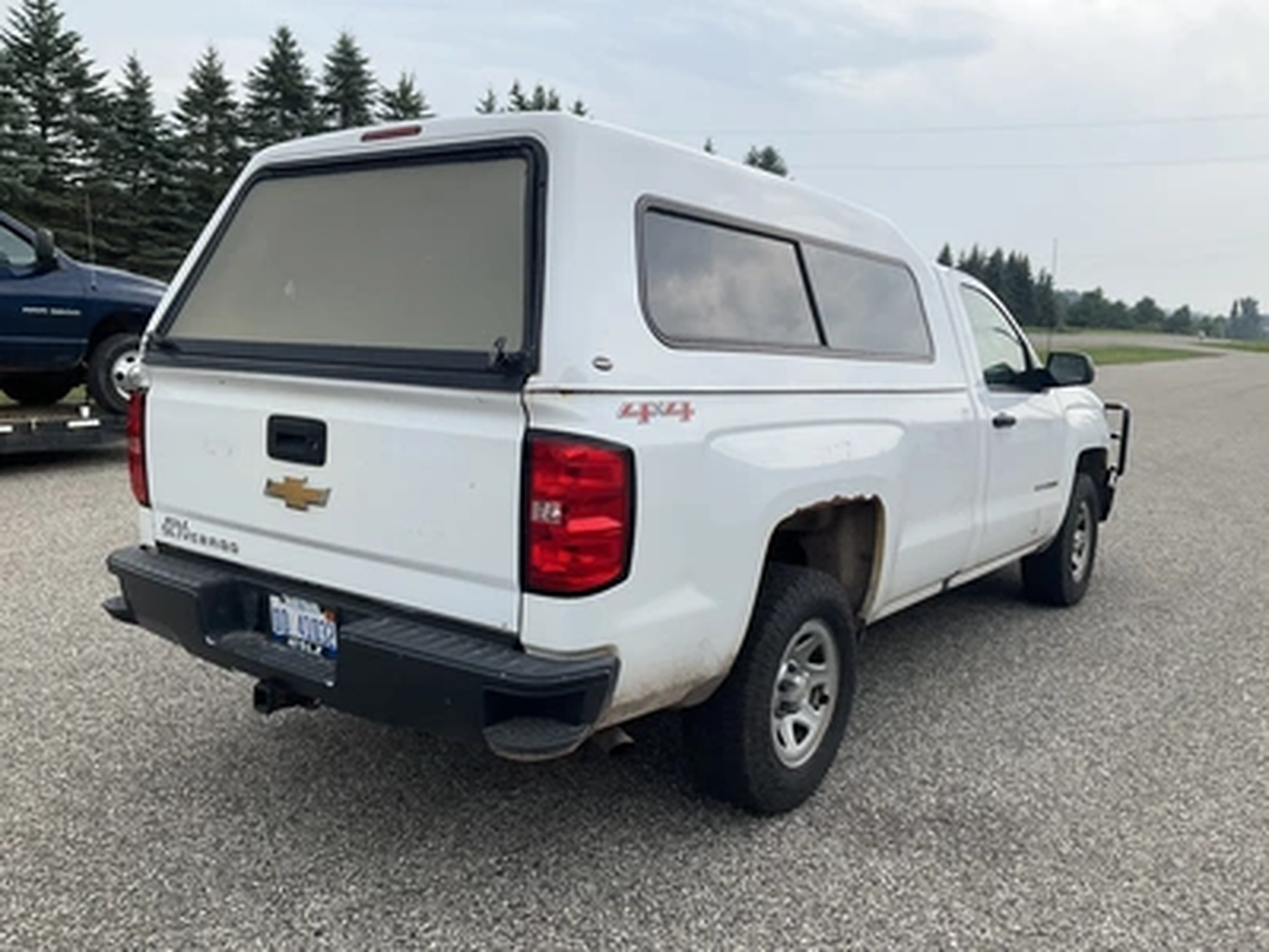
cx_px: 634
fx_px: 1063
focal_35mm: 29
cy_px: 476
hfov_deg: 61.7
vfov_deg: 48.2
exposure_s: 1/781
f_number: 1.8
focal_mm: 3
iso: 25
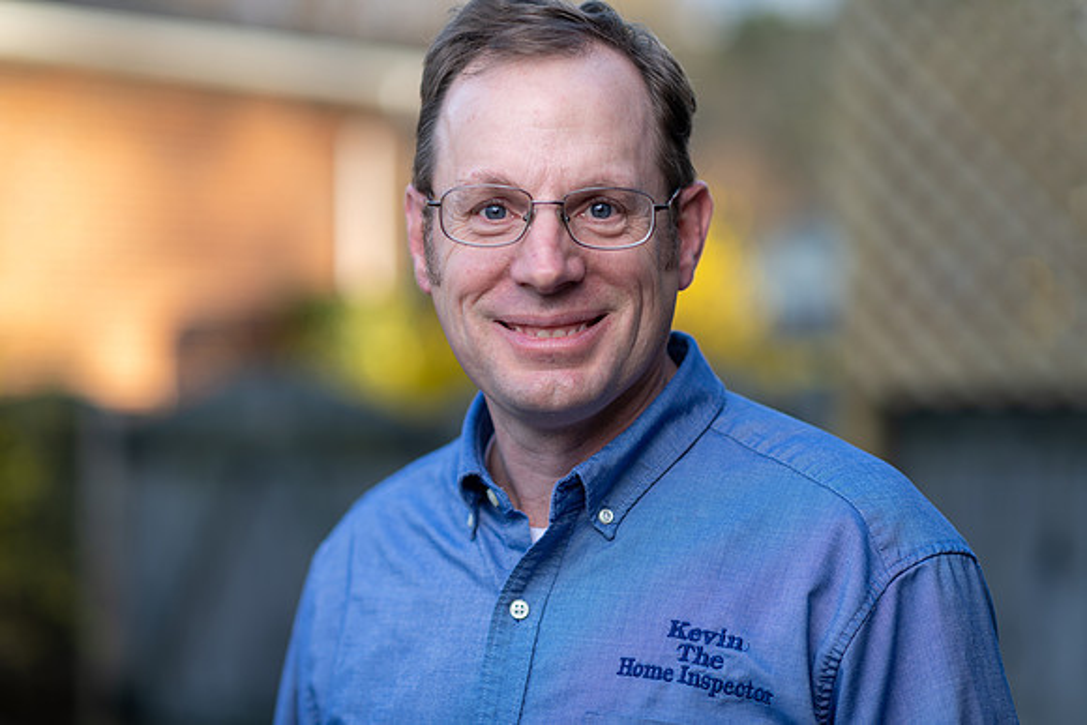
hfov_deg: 23.9
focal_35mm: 85
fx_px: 2567
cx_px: 544
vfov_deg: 16.1
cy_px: 362
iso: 64
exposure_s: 1/200
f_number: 2.2
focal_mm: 85
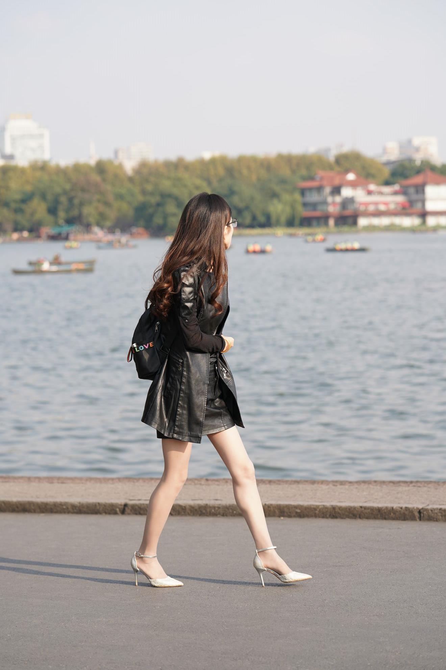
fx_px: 1710
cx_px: 223
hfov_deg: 14.9
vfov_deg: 22.1
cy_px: 335
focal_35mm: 92
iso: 200
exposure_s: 1/1000
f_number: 4
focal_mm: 92
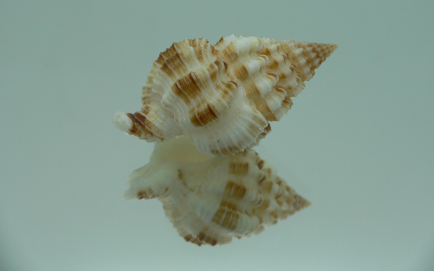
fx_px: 449
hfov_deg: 51.5
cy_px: 109
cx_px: 218
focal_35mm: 38
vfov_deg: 33.5
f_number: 2.8
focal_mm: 4.6
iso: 80
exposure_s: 1/60
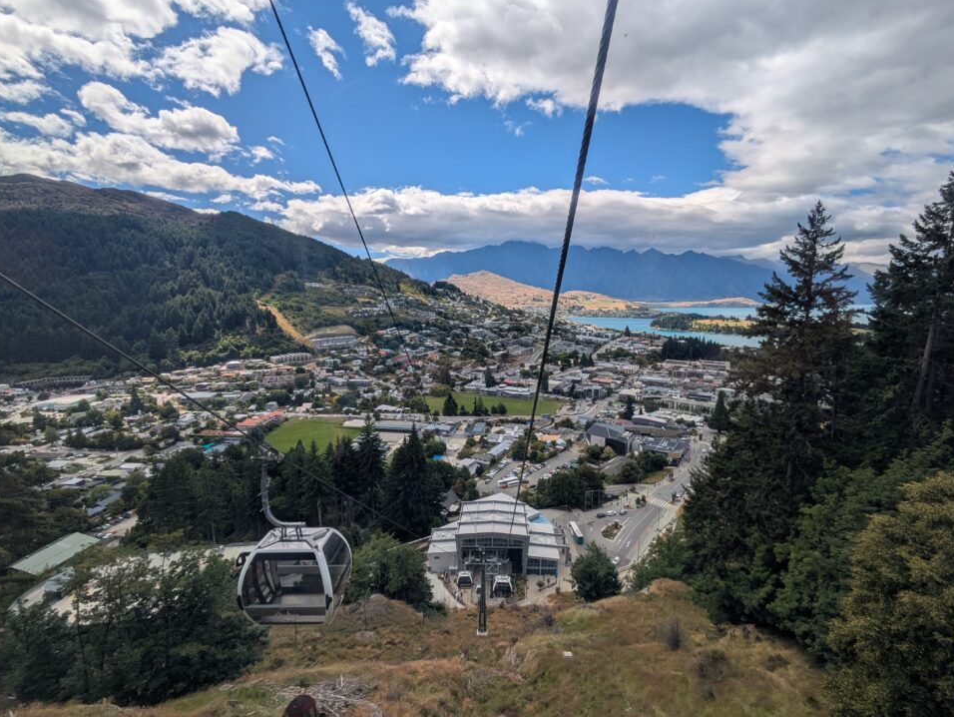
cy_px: 358
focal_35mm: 15
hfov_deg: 98.1
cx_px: 485
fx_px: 414
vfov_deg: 81.8
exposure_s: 1/1751
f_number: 2.2
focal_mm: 1.83
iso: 46
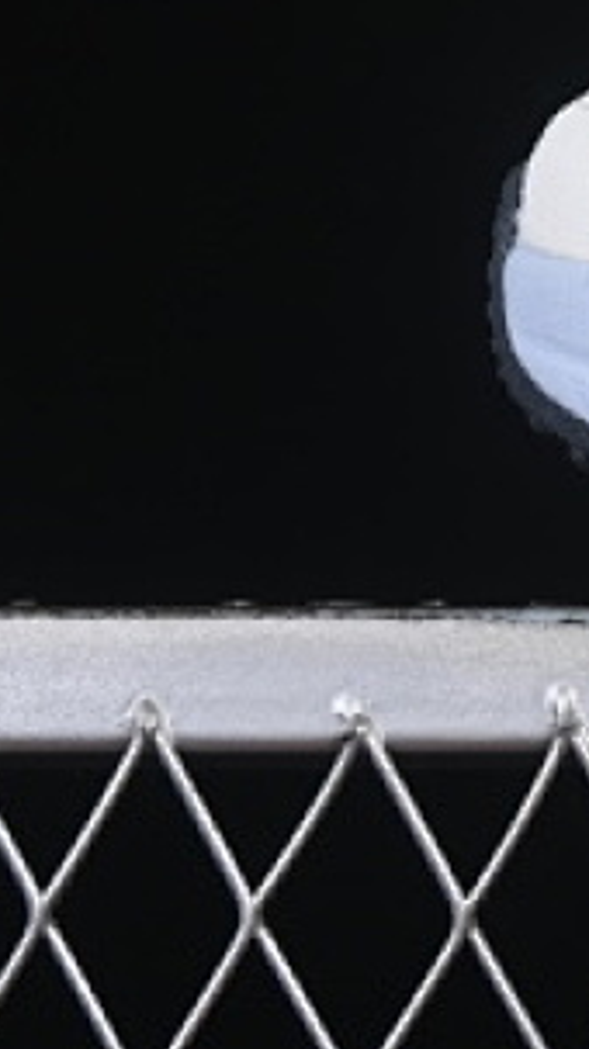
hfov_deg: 4.2
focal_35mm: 280
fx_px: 7789
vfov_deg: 7.6
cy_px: -173
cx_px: 1680
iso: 160
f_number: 8
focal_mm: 50
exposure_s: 1/80
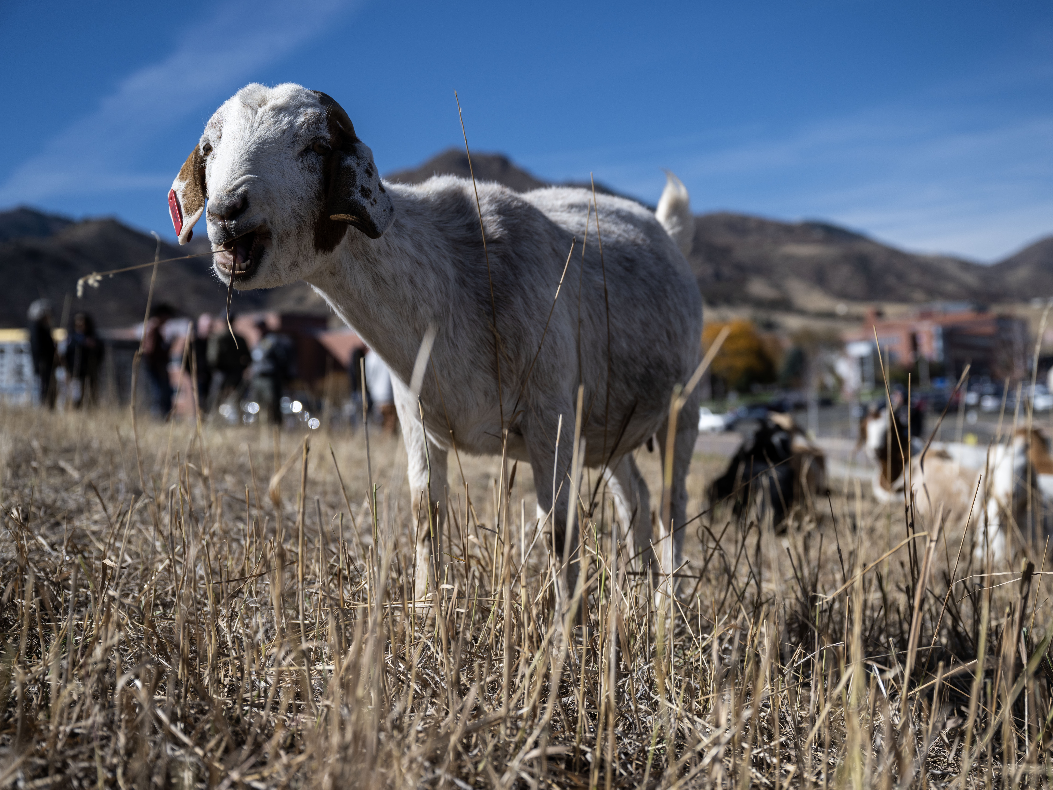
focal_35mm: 49
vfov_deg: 29.7
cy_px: 397
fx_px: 1491
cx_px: 572
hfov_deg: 38.9
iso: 64
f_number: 4
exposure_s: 1/2000
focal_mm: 45
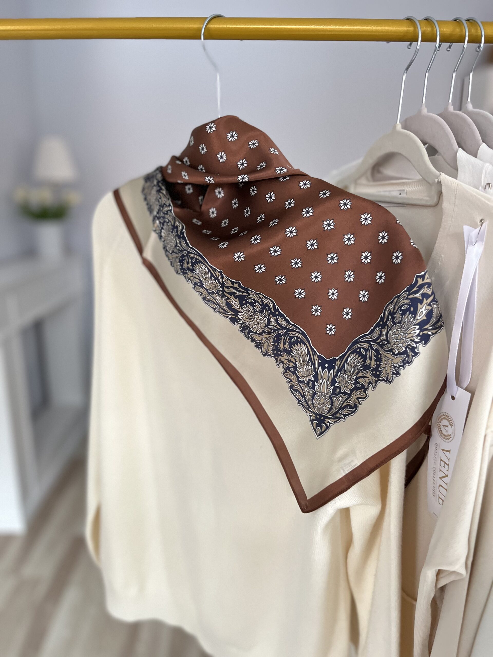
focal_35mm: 26
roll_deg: -0.5
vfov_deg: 67.3
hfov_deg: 53.1
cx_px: 246
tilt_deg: -13.8
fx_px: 494
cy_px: 328
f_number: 1.6
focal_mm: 5.1
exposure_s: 1/30
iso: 640
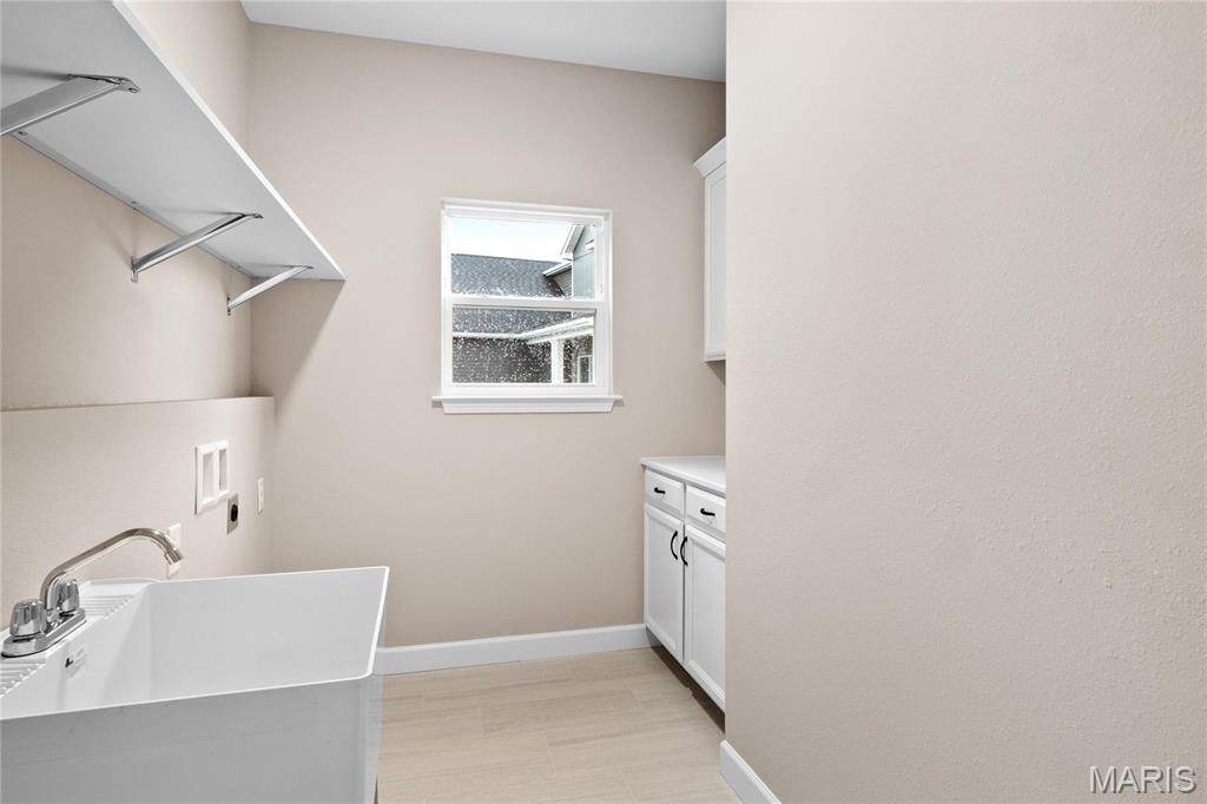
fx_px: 670
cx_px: 604
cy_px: 402
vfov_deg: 61.9
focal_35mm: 20
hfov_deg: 84.0
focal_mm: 10
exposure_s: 1/2
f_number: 10
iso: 400
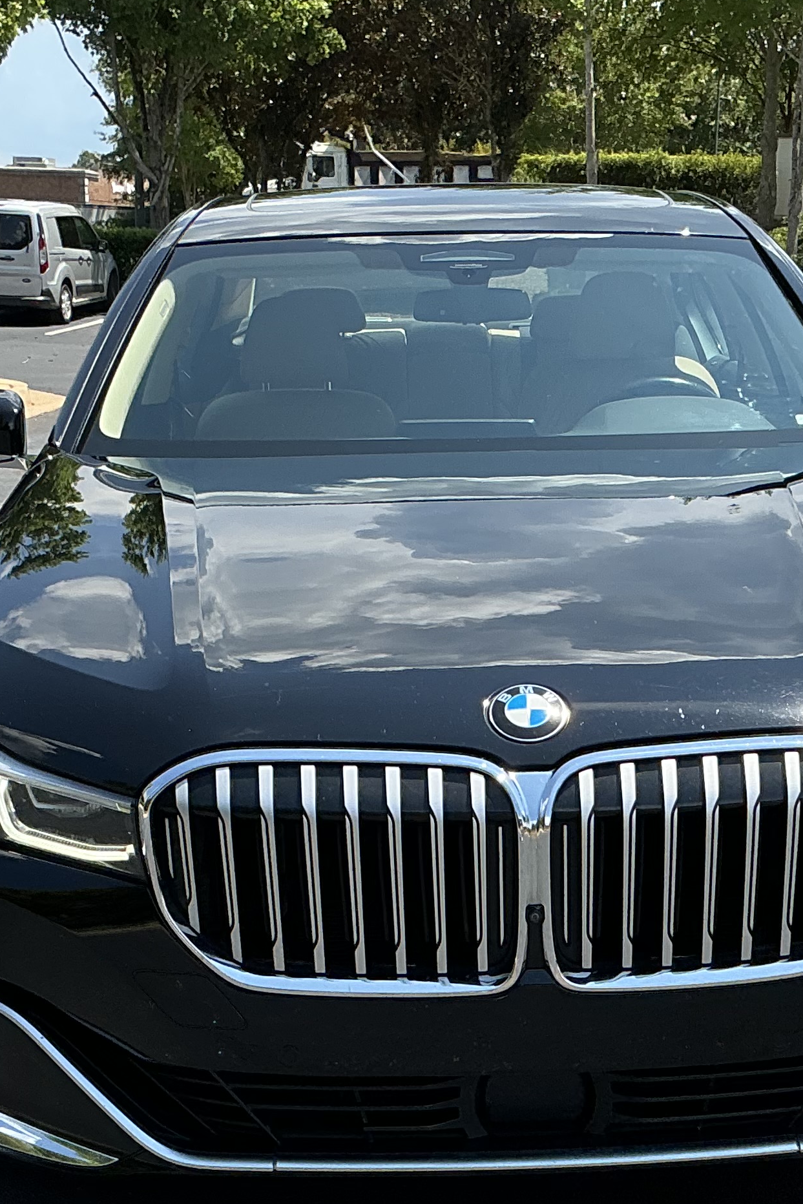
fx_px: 2107
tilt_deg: -18.6
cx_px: 530
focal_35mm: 63
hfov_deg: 21.5
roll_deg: -2.1
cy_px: 885
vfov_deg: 31.4
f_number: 1.8
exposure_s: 1/1055
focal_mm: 3
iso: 25
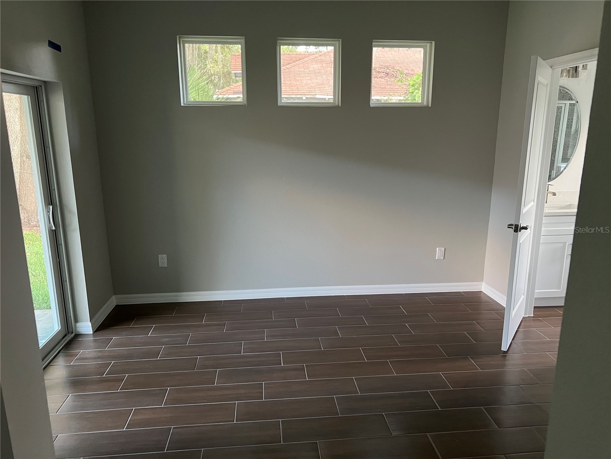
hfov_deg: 67.3
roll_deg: +0.2
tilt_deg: -13.1
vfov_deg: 53.1
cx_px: 306
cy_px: 230
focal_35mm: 26
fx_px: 459
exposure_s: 1/40
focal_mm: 5.7
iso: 500
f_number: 1.5
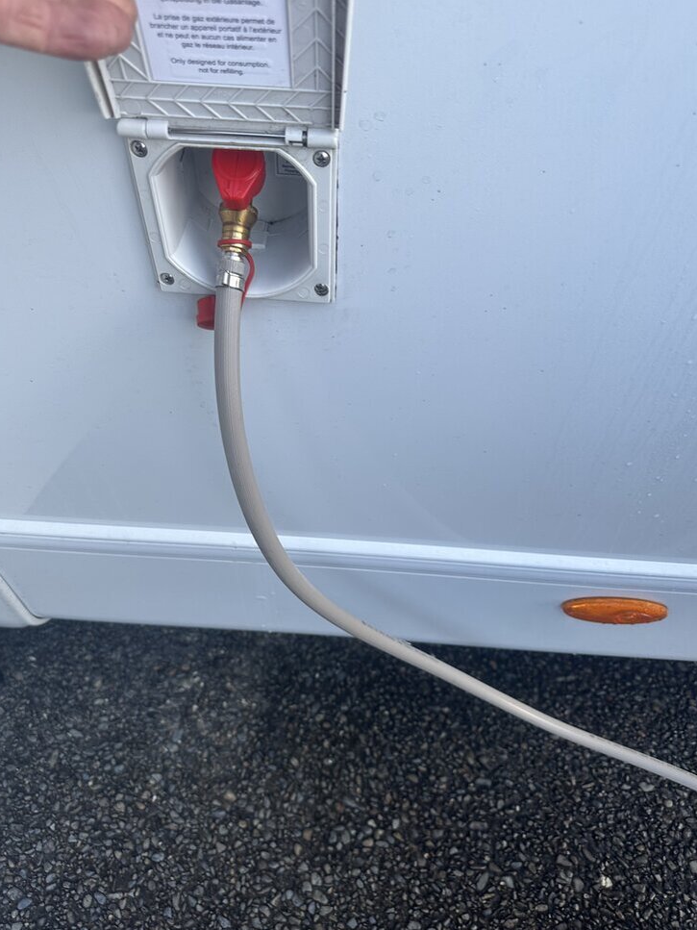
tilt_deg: -50.8
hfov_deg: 54.9
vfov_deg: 69.4
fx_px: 671
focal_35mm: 25
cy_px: 452
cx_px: 339
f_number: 1.78
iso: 64
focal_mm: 6.86
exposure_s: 1/162
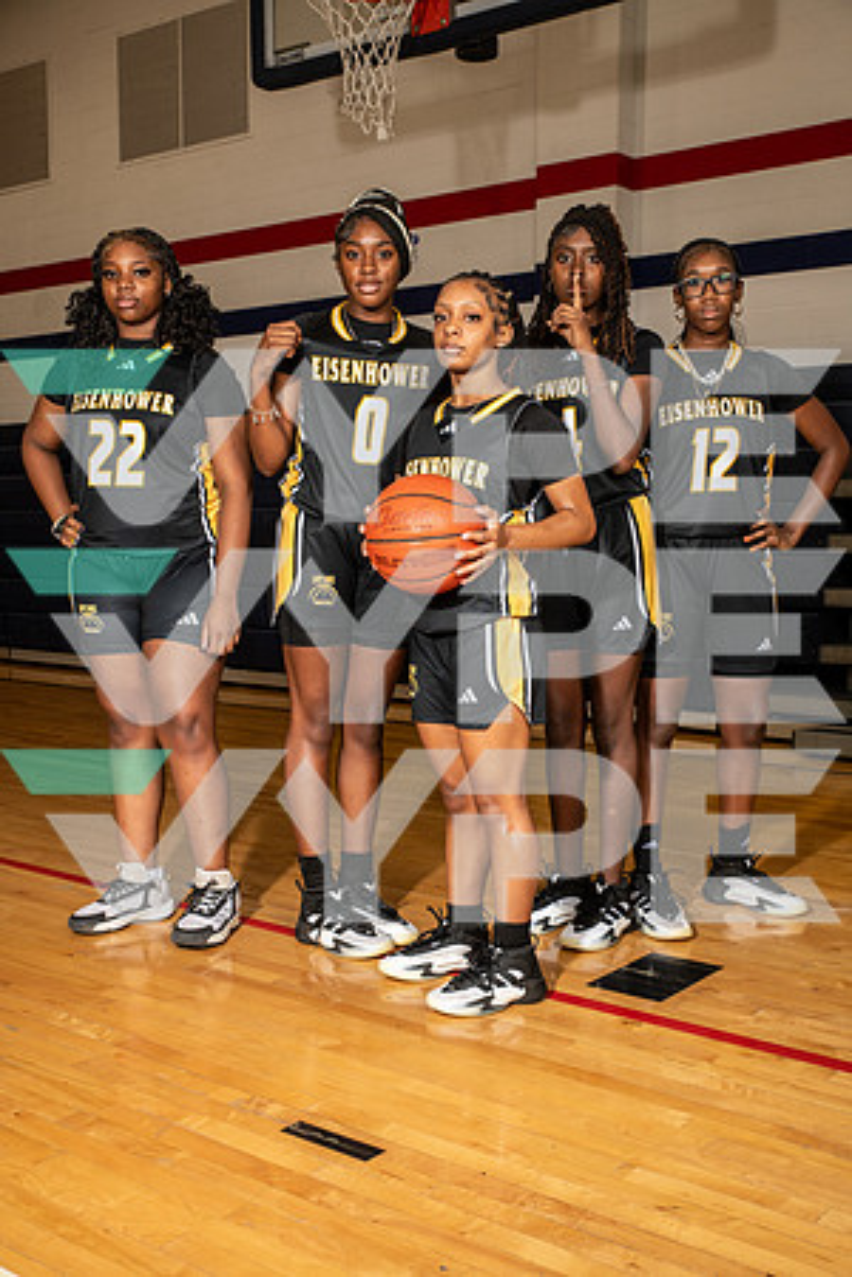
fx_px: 1420
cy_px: 638
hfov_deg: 33.4
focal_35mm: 40
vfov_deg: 48.5
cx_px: 426
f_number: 6.3
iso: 320
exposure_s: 1/250
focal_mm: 40
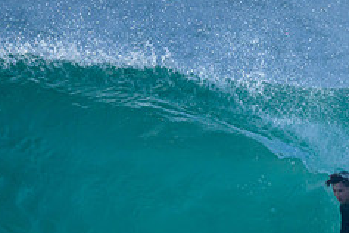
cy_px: 310
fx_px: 25882
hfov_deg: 0.8
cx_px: 298
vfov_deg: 0.5
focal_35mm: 2670
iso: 1100
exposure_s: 1/3200
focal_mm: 800
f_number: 8
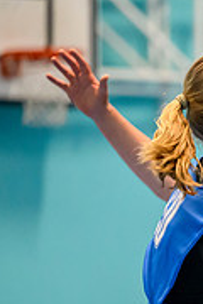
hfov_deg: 3.1
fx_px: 3688
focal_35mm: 436
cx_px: 392
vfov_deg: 4.7
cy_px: 281
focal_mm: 135
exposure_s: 1/1000
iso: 8000
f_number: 2.8
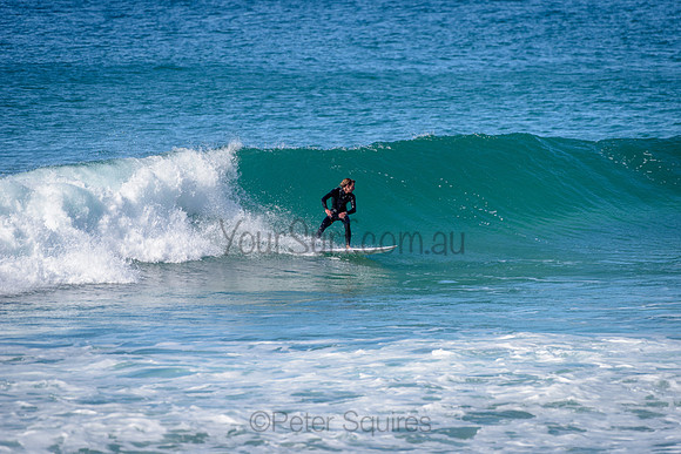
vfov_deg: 2.8
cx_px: 340
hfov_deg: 4.1
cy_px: 227
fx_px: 9460
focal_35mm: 500
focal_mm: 500
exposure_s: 1/2000
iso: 180
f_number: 5.6
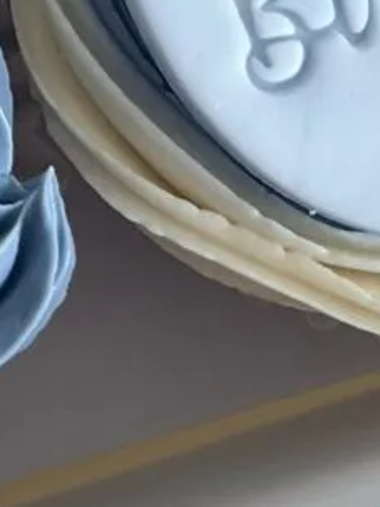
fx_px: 2578
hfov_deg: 7.9
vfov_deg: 10.4
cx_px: -457
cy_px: -477
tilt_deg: -74.5
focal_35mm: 176
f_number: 1.6
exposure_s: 1/121
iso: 100
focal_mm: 5.1
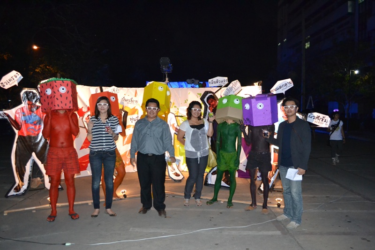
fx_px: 281
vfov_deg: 47.9
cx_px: 188
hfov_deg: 67.4
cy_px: 125
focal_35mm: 27
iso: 3200
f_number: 3.5
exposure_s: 1/60
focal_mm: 18
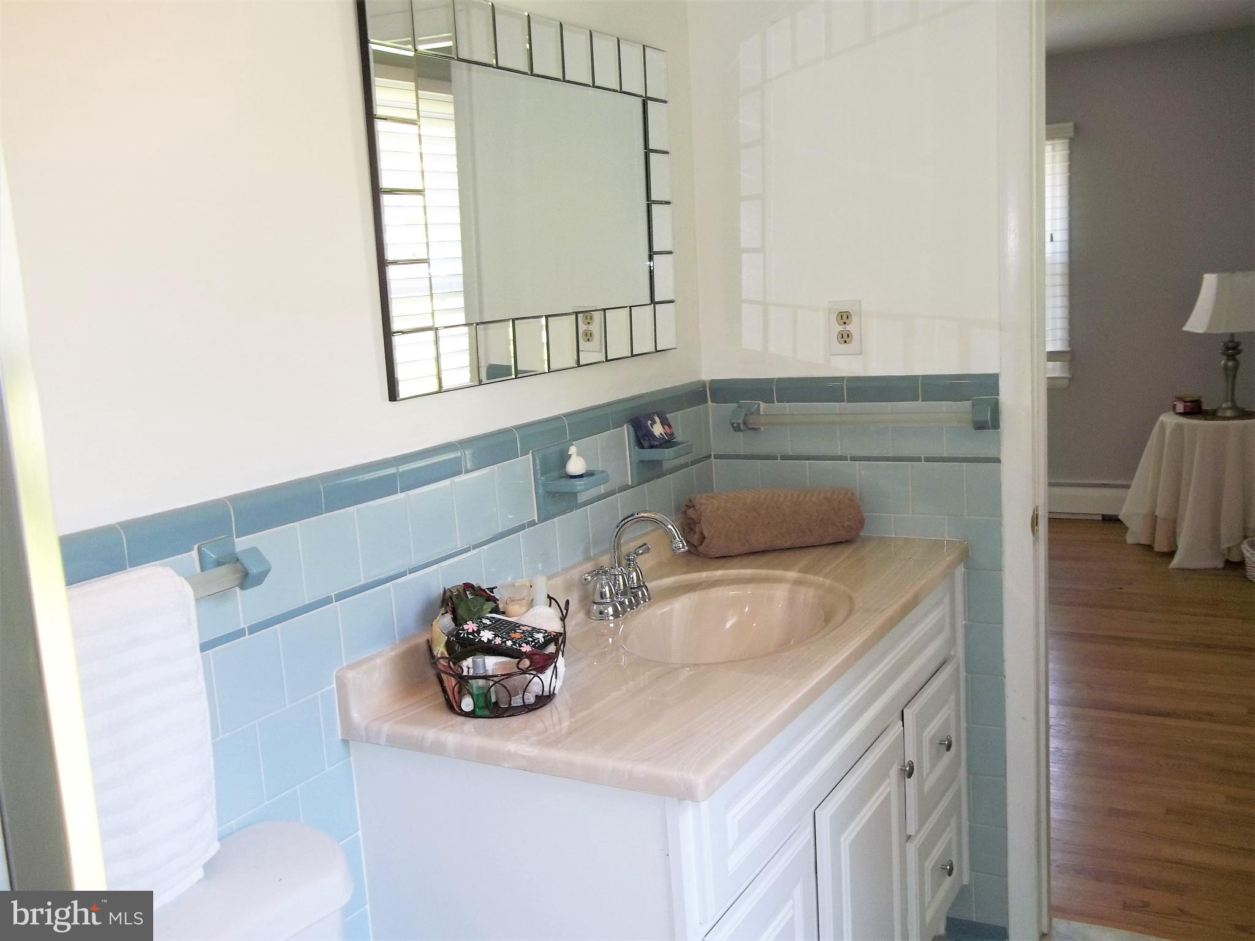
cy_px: 470
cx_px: 628
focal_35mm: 32
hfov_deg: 56.8
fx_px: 1160
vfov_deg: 44.2
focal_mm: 5.7
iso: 80
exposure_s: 1/30
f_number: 2.9
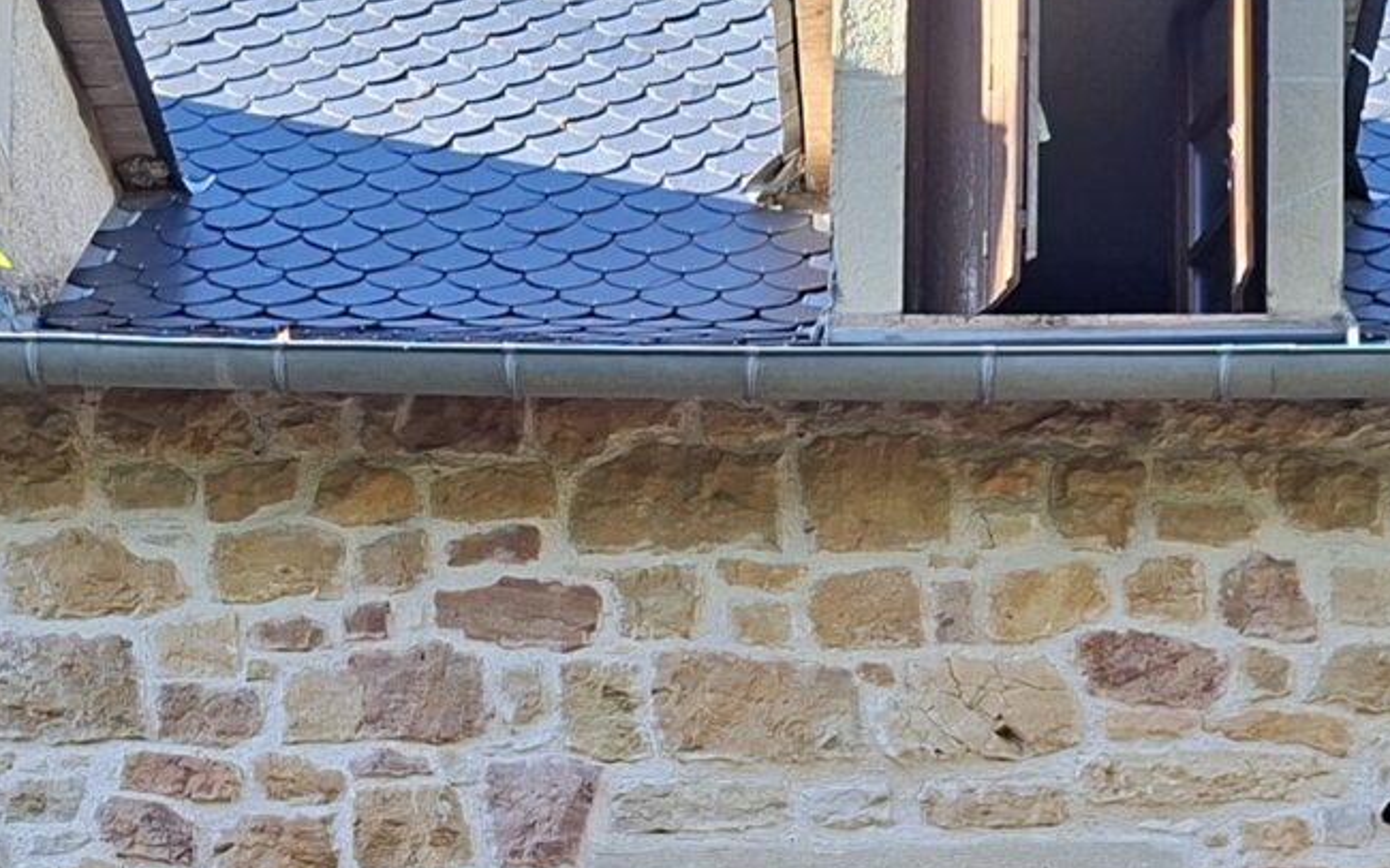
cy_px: 1407
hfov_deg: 21.6
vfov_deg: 12.7
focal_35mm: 96
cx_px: 834
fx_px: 3636
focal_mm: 5.54
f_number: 1.8
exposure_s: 1/202
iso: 50
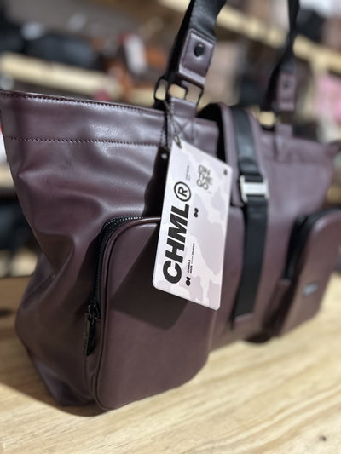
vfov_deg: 67.3
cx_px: 170
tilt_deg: -16.4
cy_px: 227
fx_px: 341
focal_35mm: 26
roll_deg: -9.0
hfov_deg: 53.1
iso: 500
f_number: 1.5
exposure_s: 1/50
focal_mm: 5.7
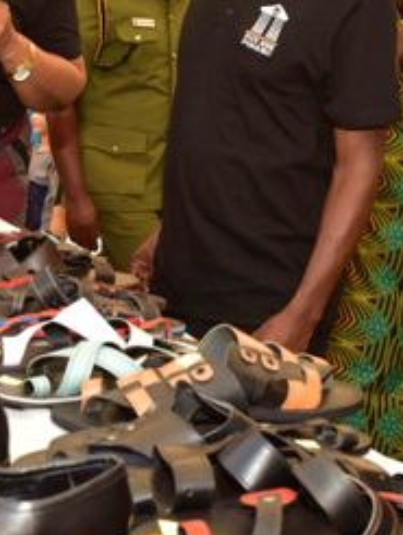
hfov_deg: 14.6
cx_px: -11
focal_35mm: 100
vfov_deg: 19.6
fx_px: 1550
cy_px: 233
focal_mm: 32
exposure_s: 1/320
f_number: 6.3
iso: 1000
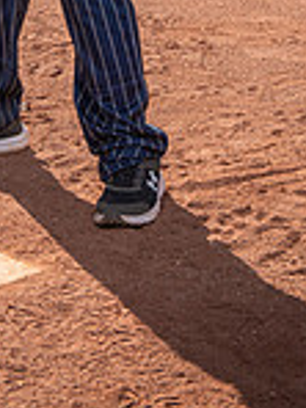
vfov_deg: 12.8
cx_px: 3
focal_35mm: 146
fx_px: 1721
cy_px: -204
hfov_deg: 10.1
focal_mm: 50
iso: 200
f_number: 8
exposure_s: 1/250
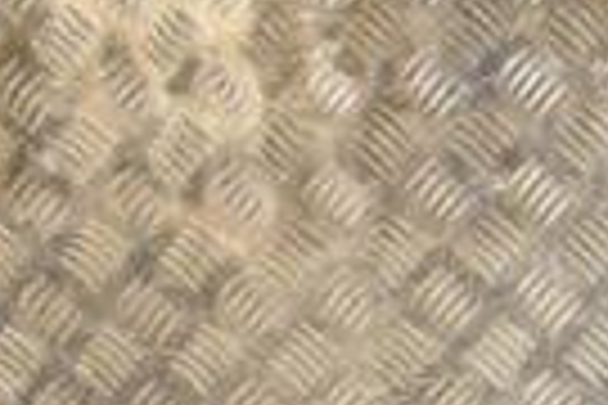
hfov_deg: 12.8
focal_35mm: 140
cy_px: 724
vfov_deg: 9.3
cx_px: 1216
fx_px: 2368
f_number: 5.6
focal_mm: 21
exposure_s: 1/200
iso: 800
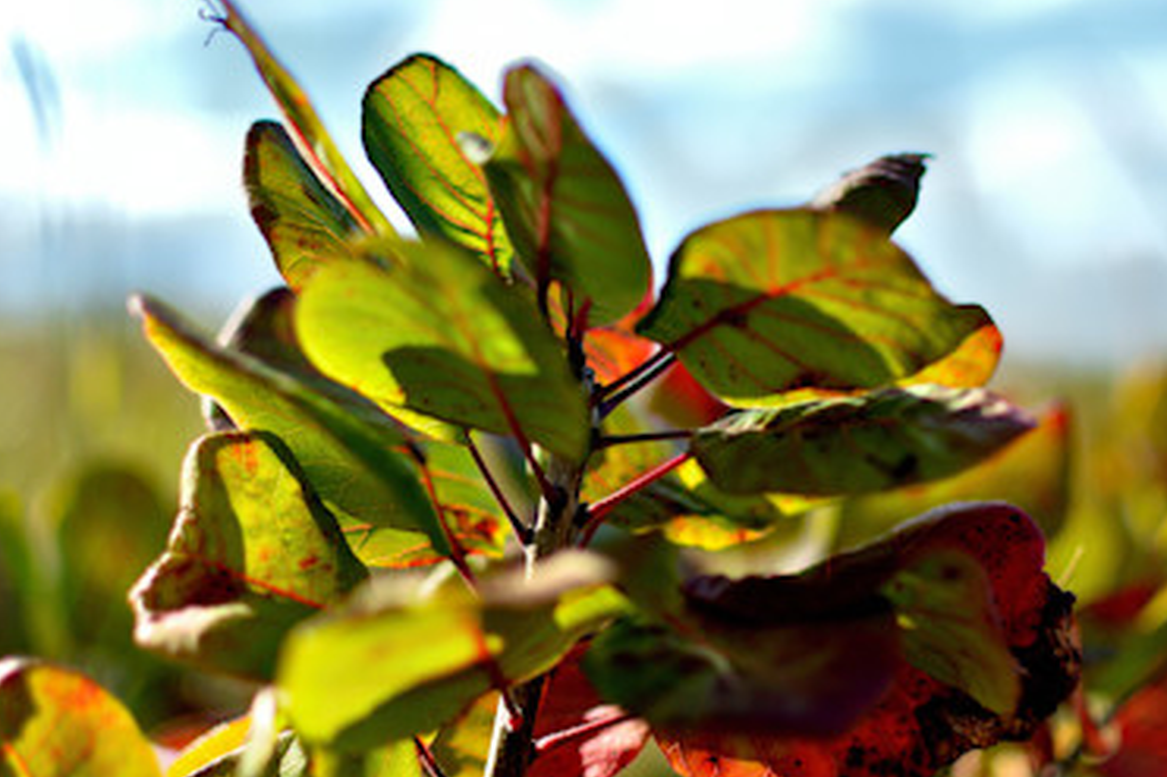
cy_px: 395
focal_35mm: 64
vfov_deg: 21.3
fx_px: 2061
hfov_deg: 31.6
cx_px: 657
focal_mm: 35
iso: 200
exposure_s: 1/4000
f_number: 2
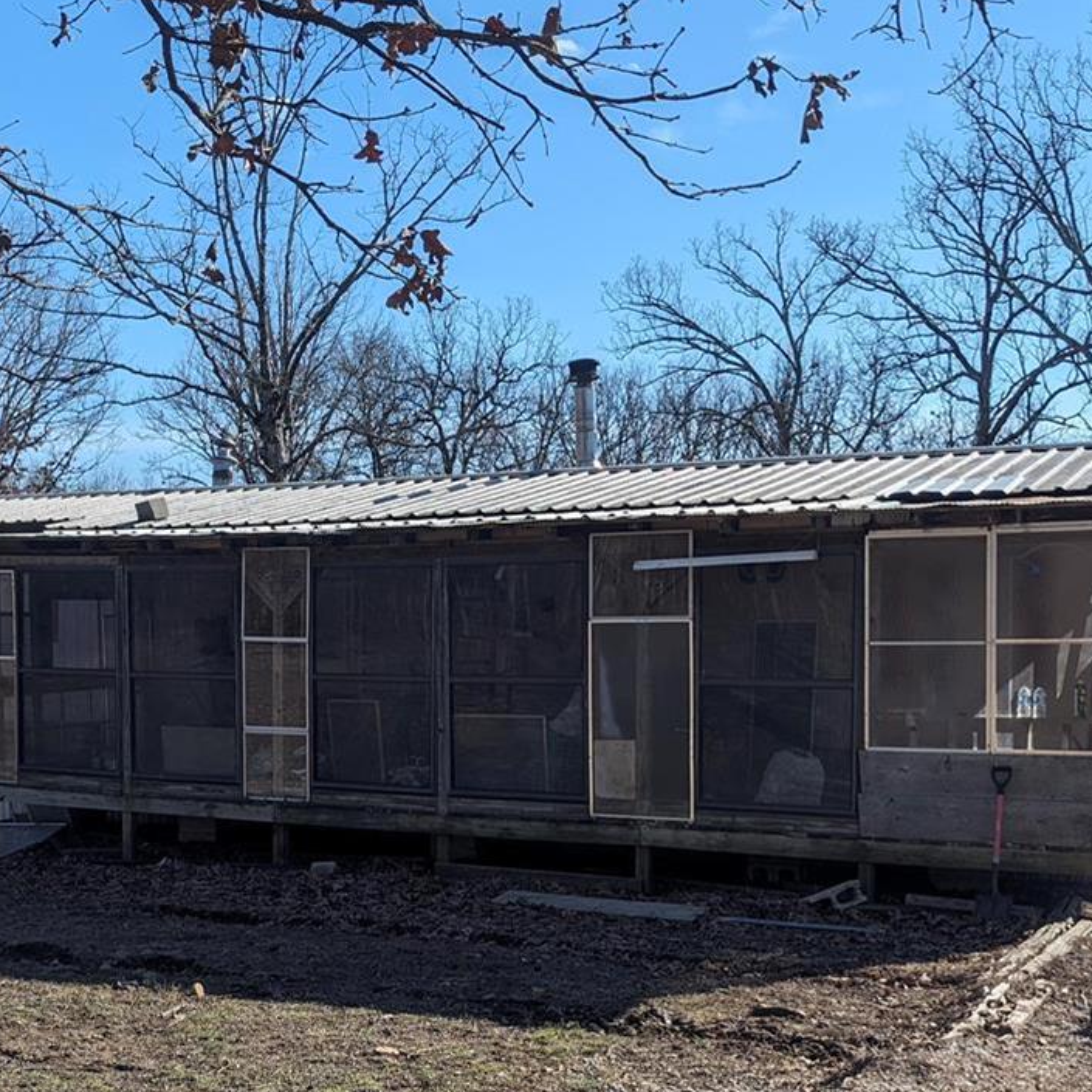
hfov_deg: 34.6
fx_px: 1713
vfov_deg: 35.2
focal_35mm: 48
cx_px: 279
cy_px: 669
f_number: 1.68
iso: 19
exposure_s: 1/923
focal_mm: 6.9
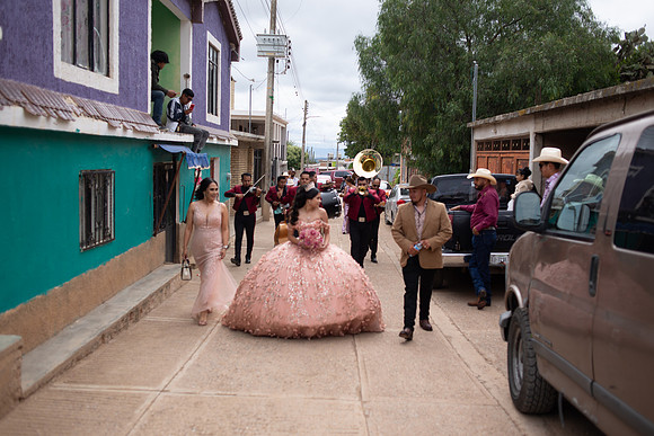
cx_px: 327
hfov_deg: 54.4
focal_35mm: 35
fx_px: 636
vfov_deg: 37.9
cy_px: 218
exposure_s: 1/1000
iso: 100
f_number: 4.5
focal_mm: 35
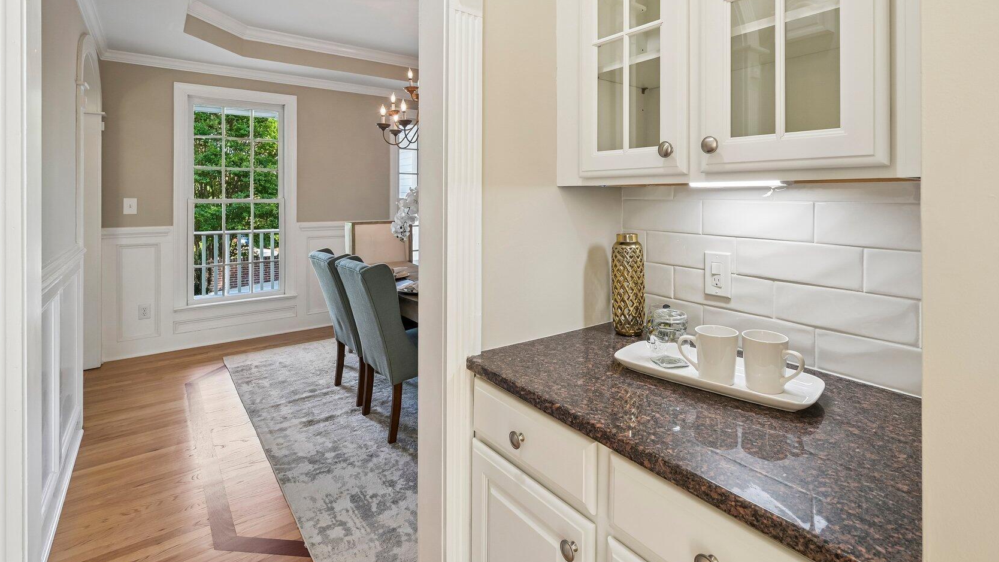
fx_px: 477
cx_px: 528
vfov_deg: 59.8
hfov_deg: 92.6
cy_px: 193
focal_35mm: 18
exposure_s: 1/15
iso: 220
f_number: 8
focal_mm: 14
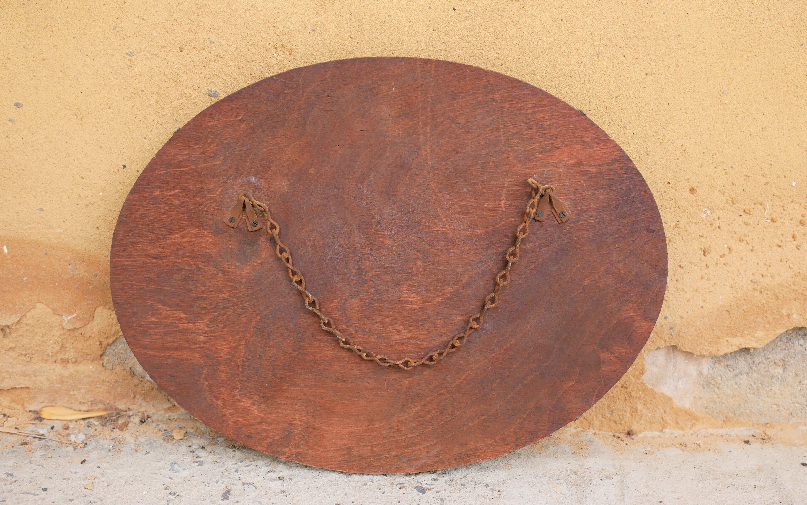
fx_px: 946
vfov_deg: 29.9
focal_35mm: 43
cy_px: 256
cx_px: 404
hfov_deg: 46.2
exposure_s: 1/250
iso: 200
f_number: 2.8
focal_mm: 20
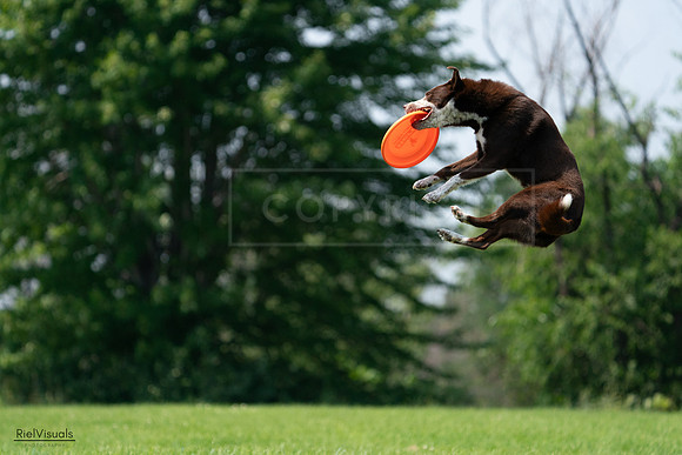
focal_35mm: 284
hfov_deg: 7.3
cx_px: 330
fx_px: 5381
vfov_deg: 4.8
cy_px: 227
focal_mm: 268
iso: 1250
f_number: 5.6
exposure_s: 1/4000
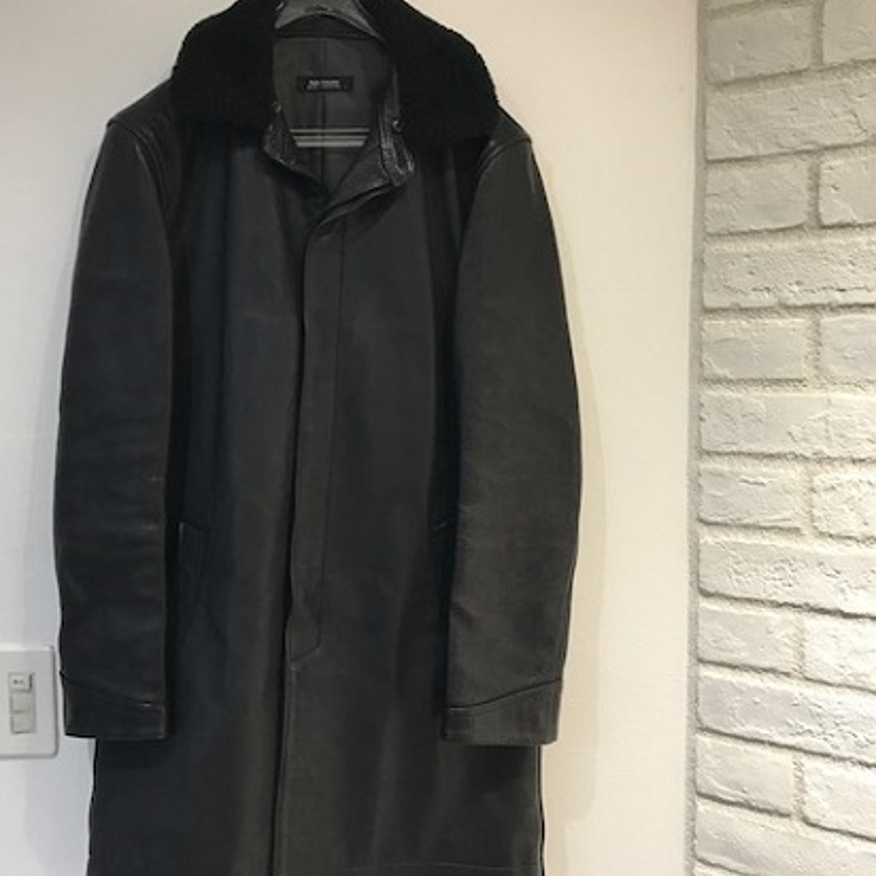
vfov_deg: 46.0
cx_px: 317
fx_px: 1031
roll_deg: +1.7
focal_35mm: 36
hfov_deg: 45.6
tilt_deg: -4.3
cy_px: 449
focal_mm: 3.99
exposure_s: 1/33
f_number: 1.8
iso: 40
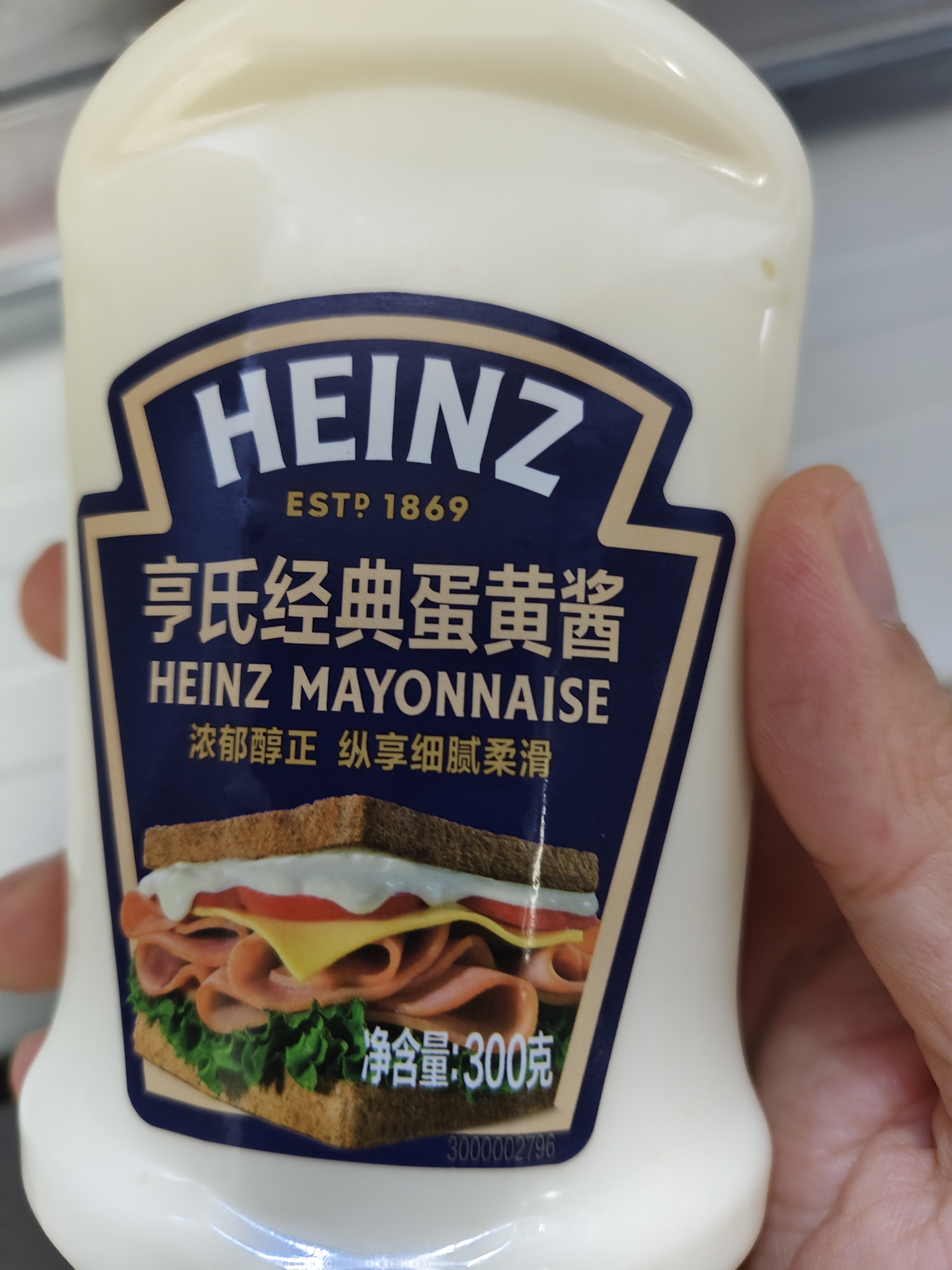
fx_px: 880
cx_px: 476
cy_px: 635
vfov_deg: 71.6
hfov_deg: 56.8
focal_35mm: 24
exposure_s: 1/33.3
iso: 1871
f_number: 1.88
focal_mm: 5.56
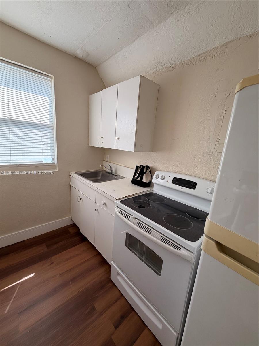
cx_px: 130
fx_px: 140
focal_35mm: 14
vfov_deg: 102.1
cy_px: 173
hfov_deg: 85.7
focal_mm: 2.22
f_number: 2.2
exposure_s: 1/189
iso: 64
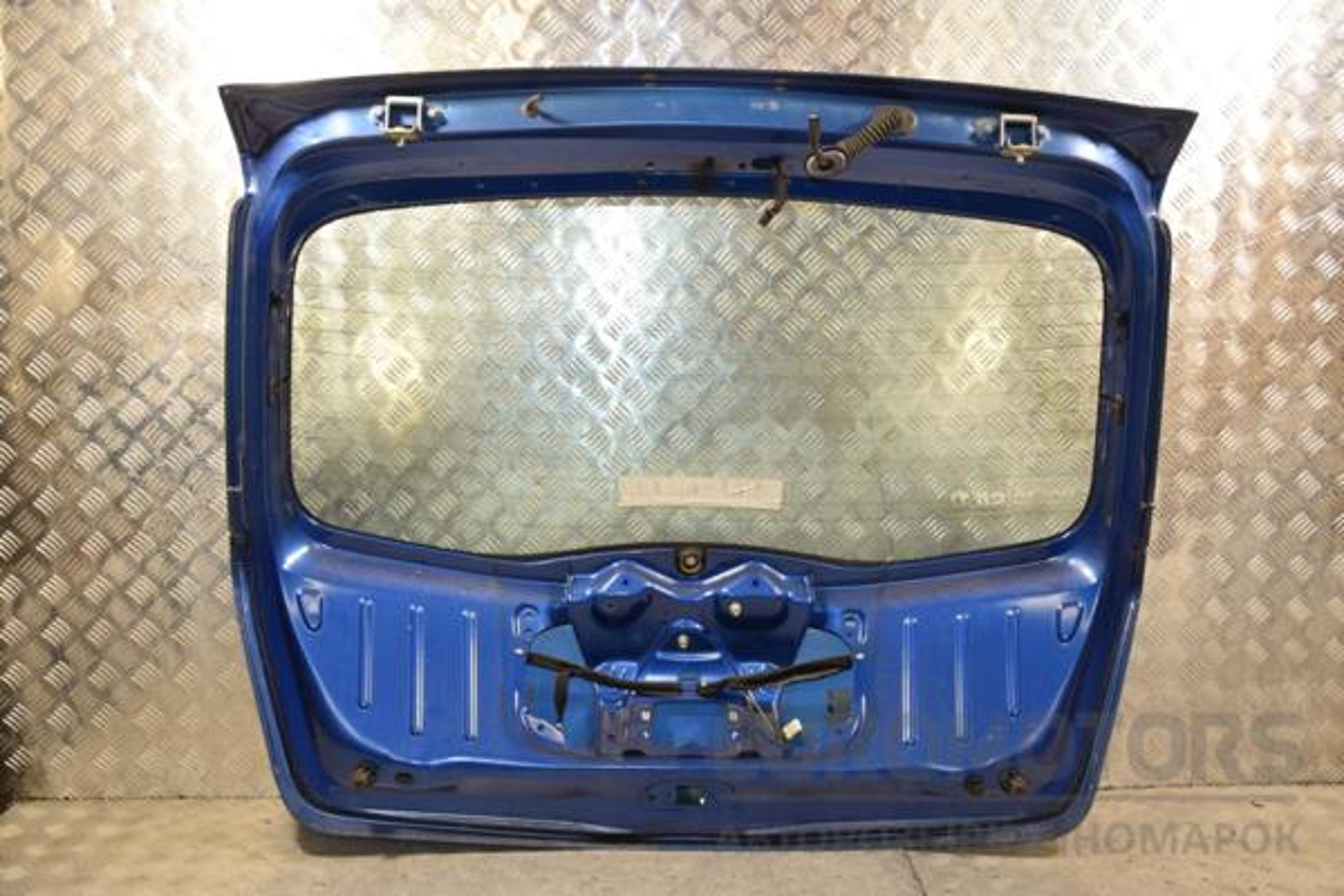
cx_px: 672
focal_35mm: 33
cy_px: 448
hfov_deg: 57.2
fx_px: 1232
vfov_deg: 40.0
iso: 800
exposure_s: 1/160
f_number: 5
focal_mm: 22
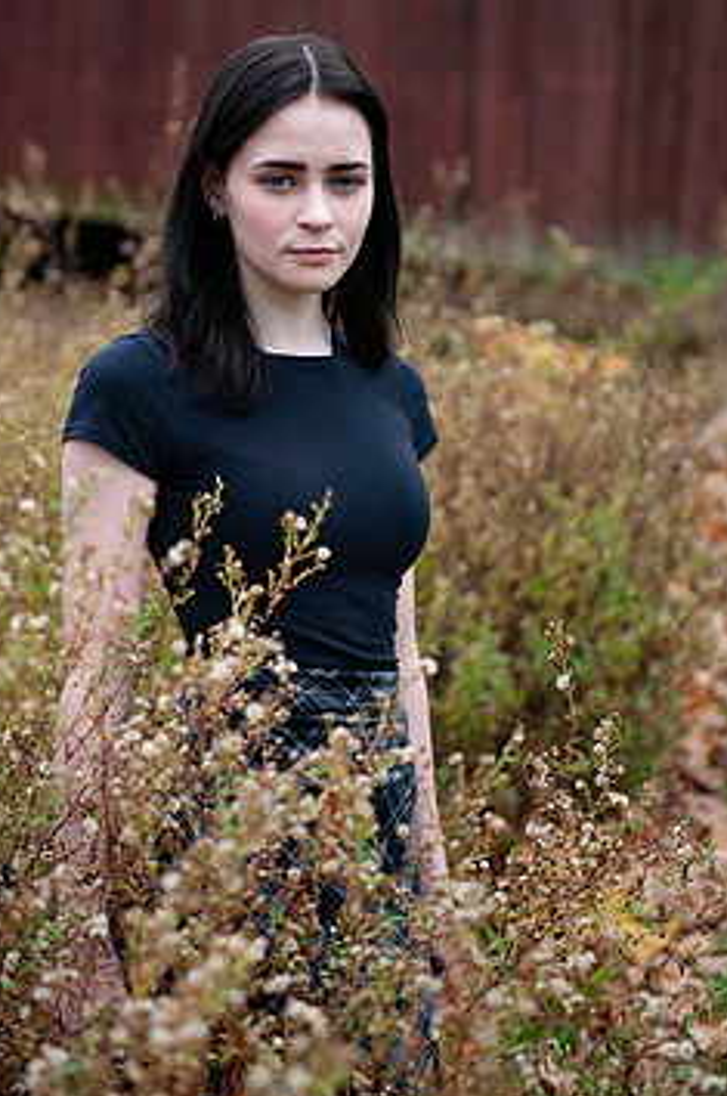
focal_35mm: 89
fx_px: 2704
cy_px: 421
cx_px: 314
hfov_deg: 15.3
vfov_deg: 22.9
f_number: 2.8
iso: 100
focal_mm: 70
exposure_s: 1/400
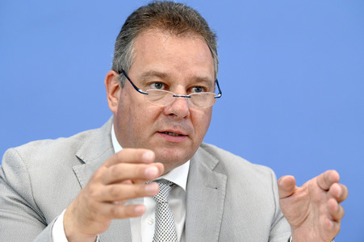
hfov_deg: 12.1
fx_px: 1718
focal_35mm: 170
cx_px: 182
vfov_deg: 8.1
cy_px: 121
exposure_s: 1/800
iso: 3200
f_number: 5
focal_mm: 170
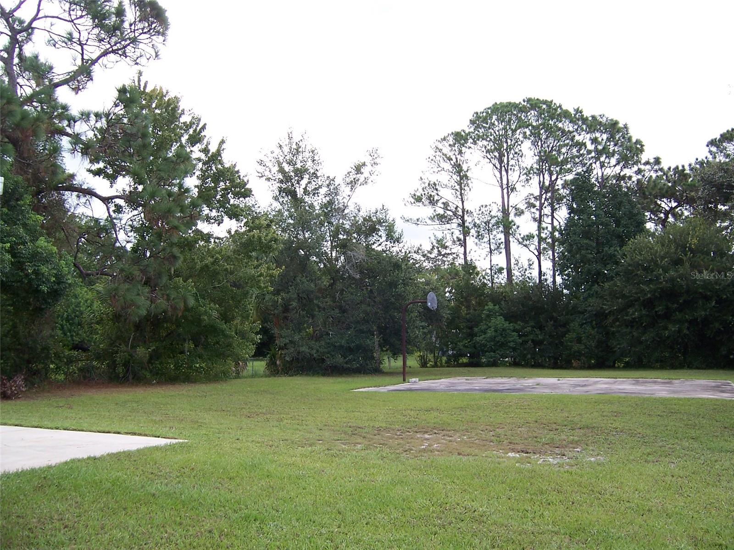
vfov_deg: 42.9
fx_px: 700
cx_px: 367
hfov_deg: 55.4
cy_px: 275
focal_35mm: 33
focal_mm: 5.5
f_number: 3.4
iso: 80
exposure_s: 1/250
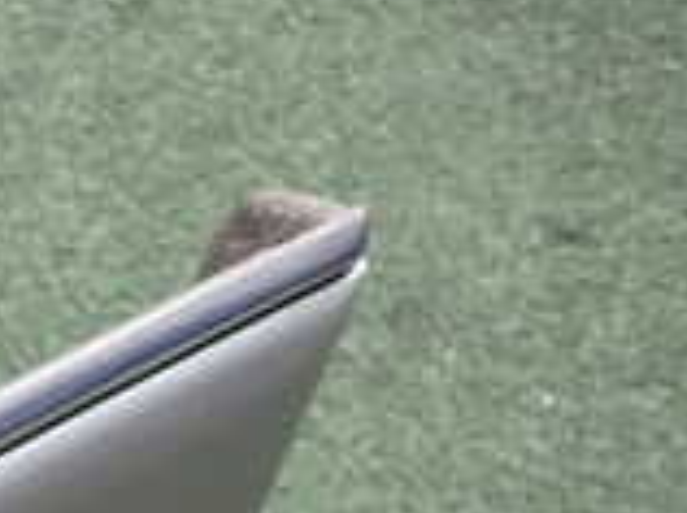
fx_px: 1883
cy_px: 874
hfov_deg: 17.1
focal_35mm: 95
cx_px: -535
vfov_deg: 14.1
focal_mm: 4.5
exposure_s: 1/125
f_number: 2
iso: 200
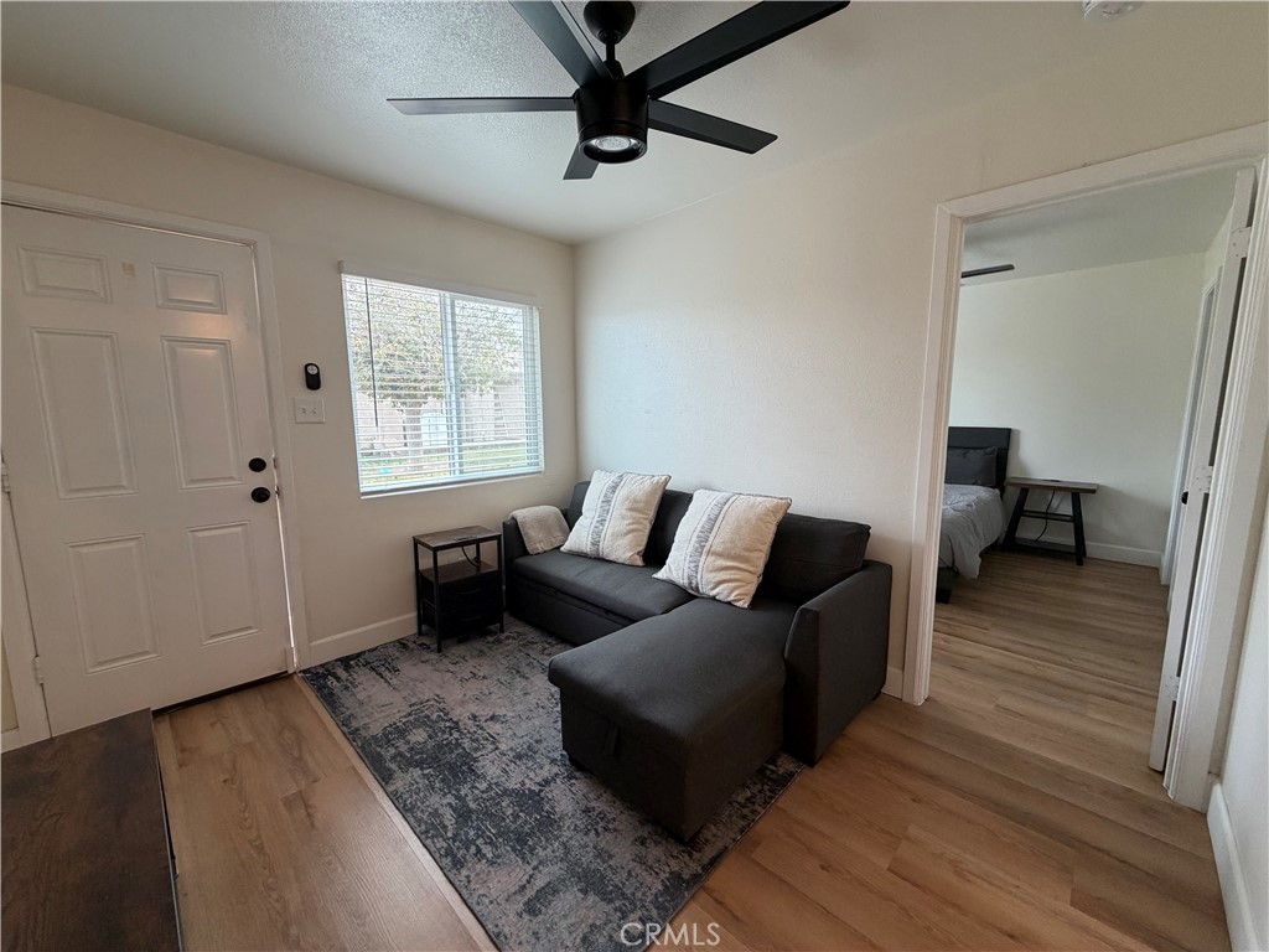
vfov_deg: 85.7
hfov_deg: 102.1
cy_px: 476
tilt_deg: -7.9
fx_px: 513
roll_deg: +0.1
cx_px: 634
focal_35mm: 14
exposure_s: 1/60
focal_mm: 2.22
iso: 160
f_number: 2.2
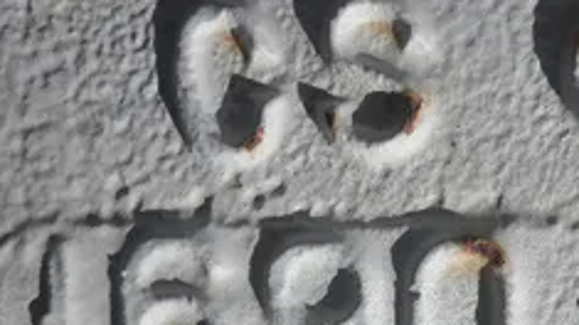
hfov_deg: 31.7
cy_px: 345
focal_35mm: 65
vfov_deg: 17.9
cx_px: 441
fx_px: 998
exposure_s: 1/250
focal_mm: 6.1
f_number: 9.1
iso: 64
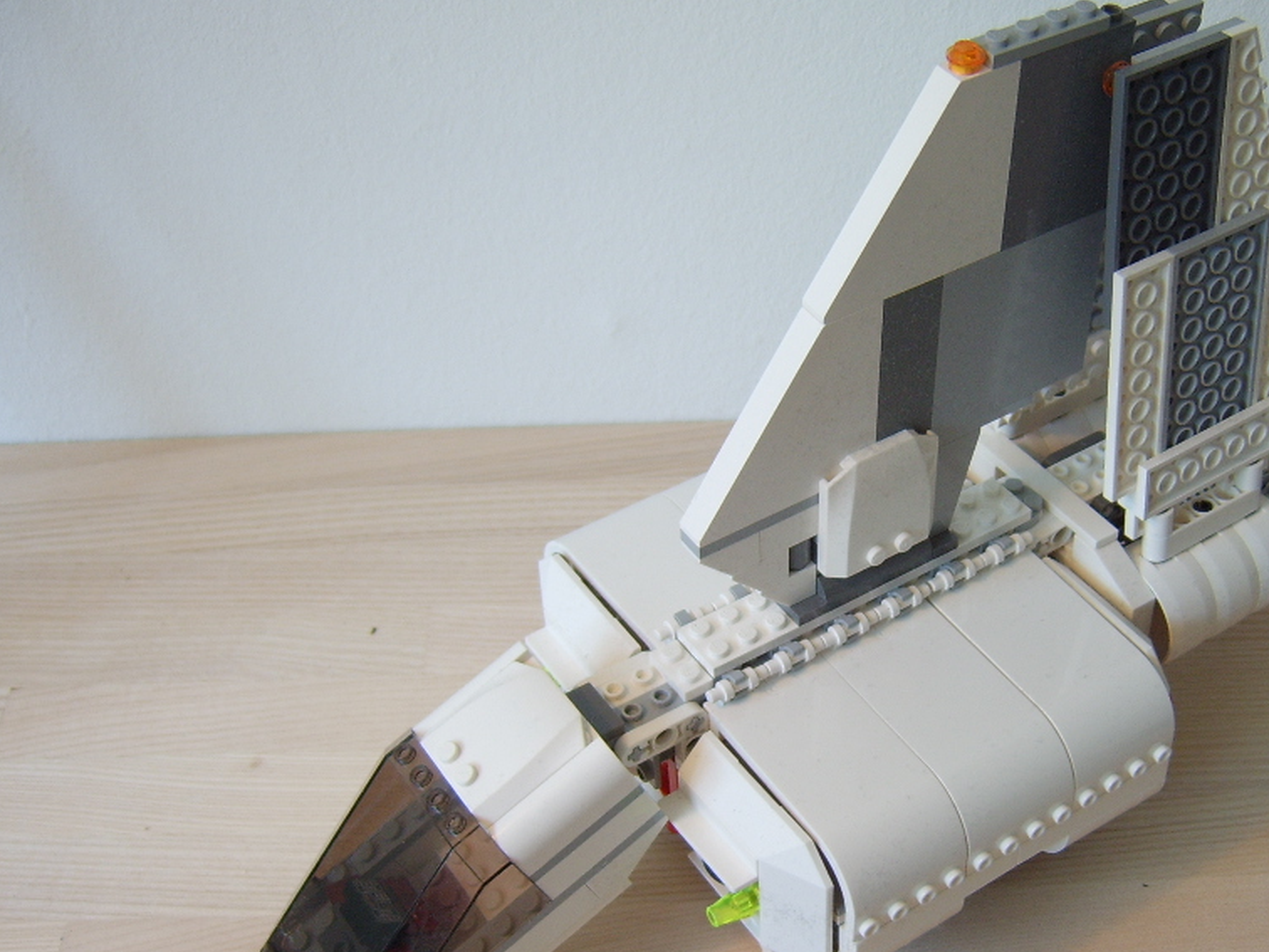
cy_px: 564
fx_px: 1540
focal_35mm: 42
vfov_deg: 34.3
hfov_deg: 44.2
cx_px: 841
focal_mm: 8.13
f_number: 2.7
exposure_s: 1/42
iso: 100
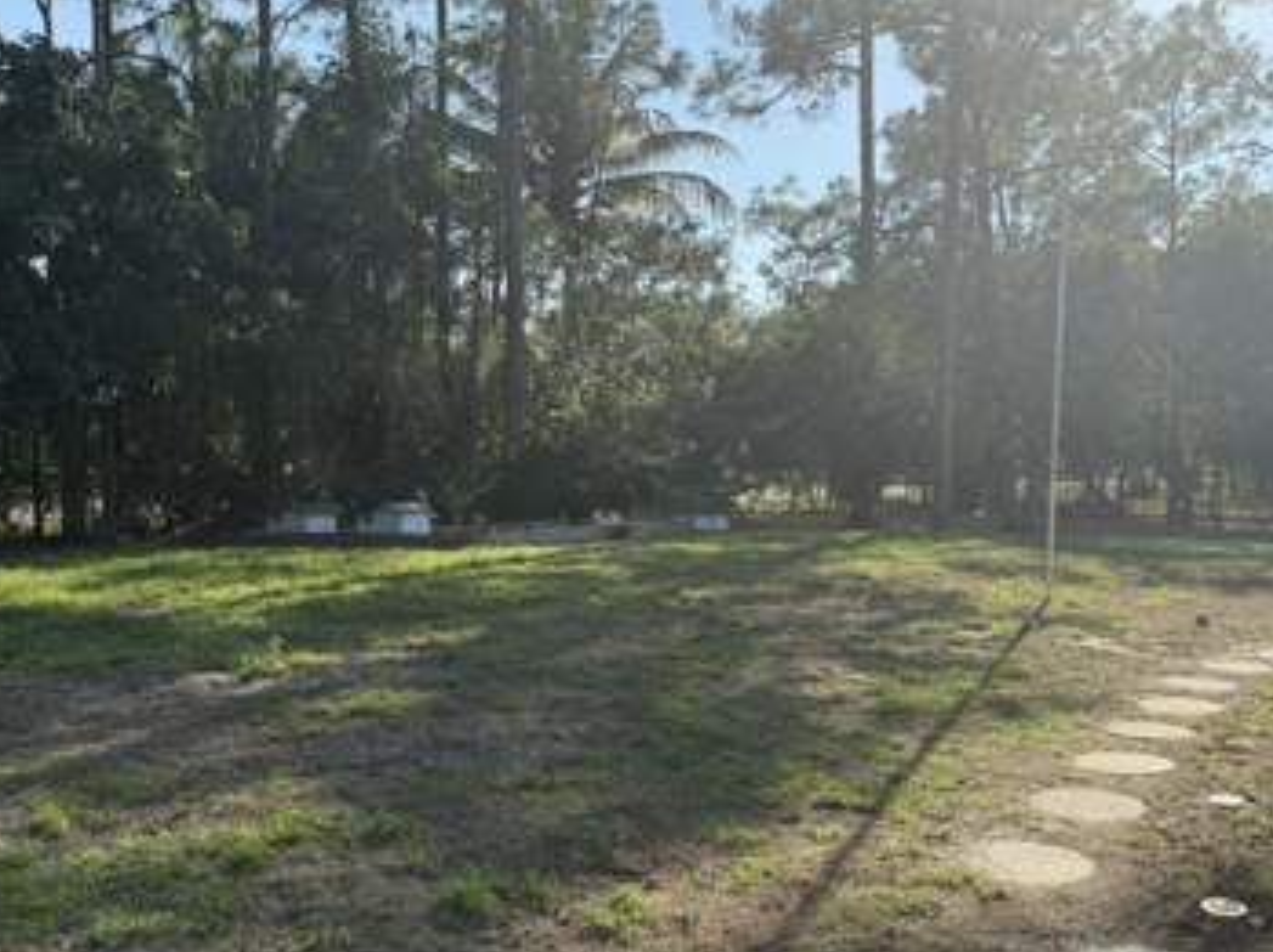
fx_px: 1212
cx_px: 700
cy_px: 531
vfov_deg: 42.8
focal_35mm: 33
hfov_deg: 55.3
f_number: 1.78
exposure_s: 1/3021
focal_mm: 6.76
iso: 100
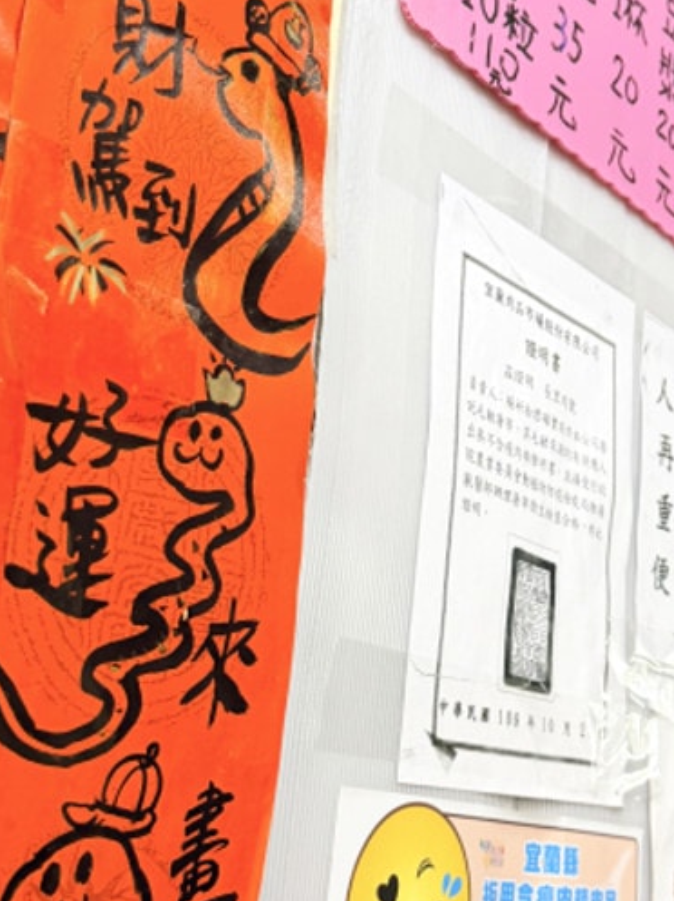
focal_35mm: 58
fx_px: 1508
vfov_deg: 33.2
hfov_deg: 25.0
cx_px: 477
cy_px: 415
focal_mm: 6.76
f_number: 1.78
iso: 400
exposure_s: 1/60
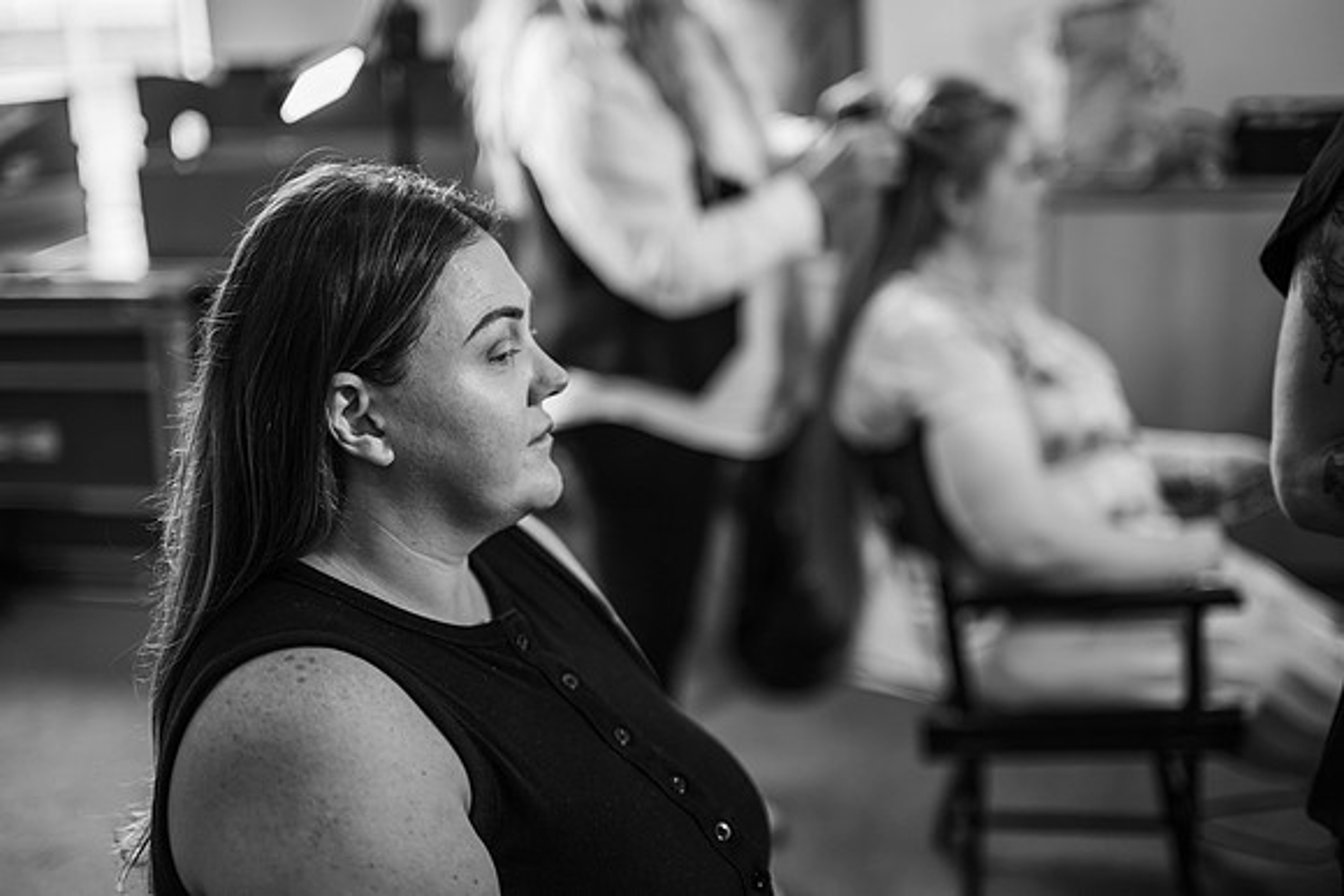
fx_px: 1867
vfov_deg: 27.0
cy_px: 448
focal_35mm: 50
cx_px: 672
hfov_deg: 39.6
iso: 125
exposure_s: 1/250
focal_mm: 50
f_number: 1.6
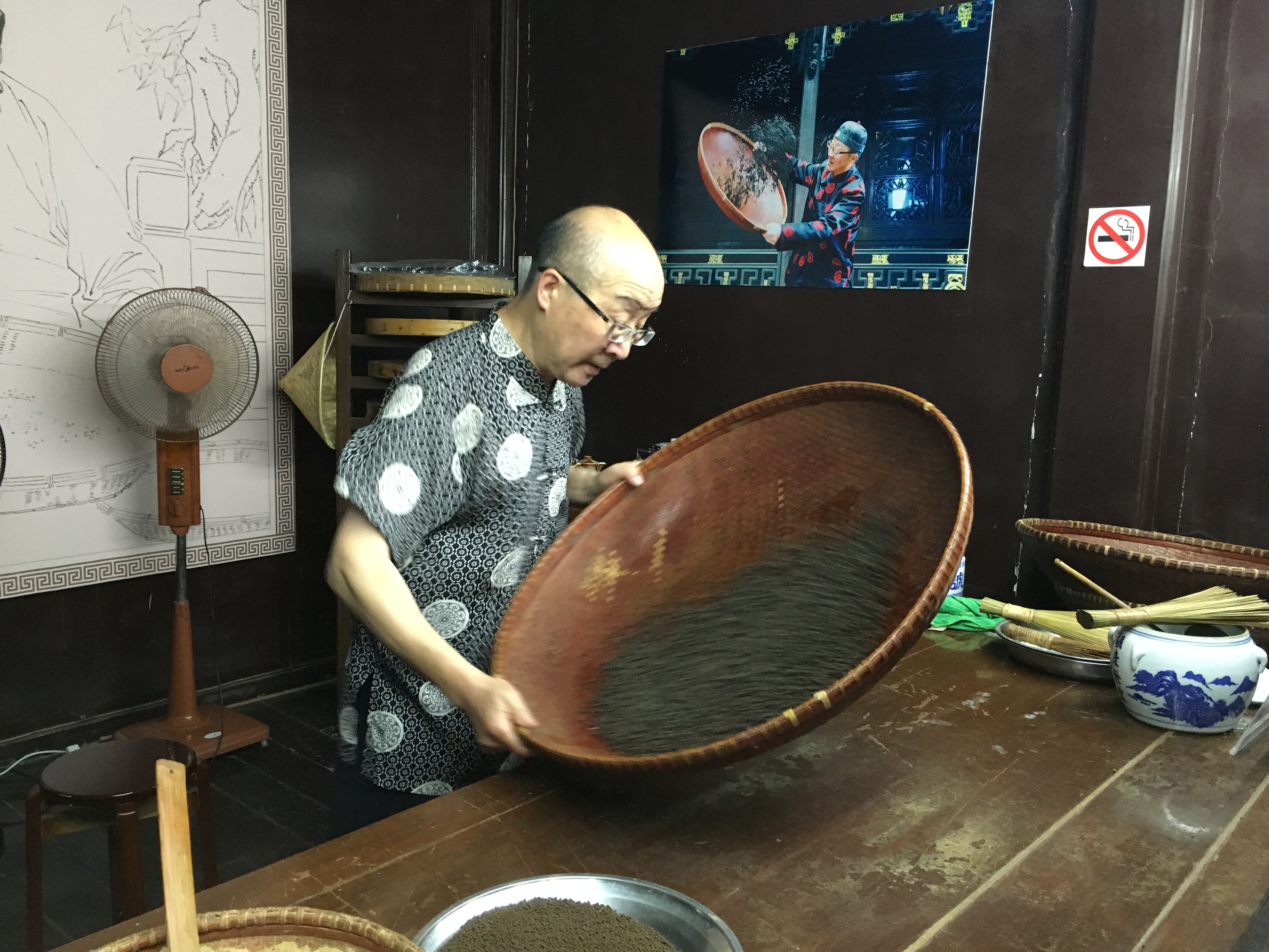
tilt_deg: -6.4
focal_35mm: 29
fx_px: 1063
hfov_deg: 61.7
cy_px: 476
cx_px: 634
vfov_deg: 48.2
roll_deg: -1.3
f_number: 2.2
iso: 200
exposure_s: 1/17
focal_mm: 4.15
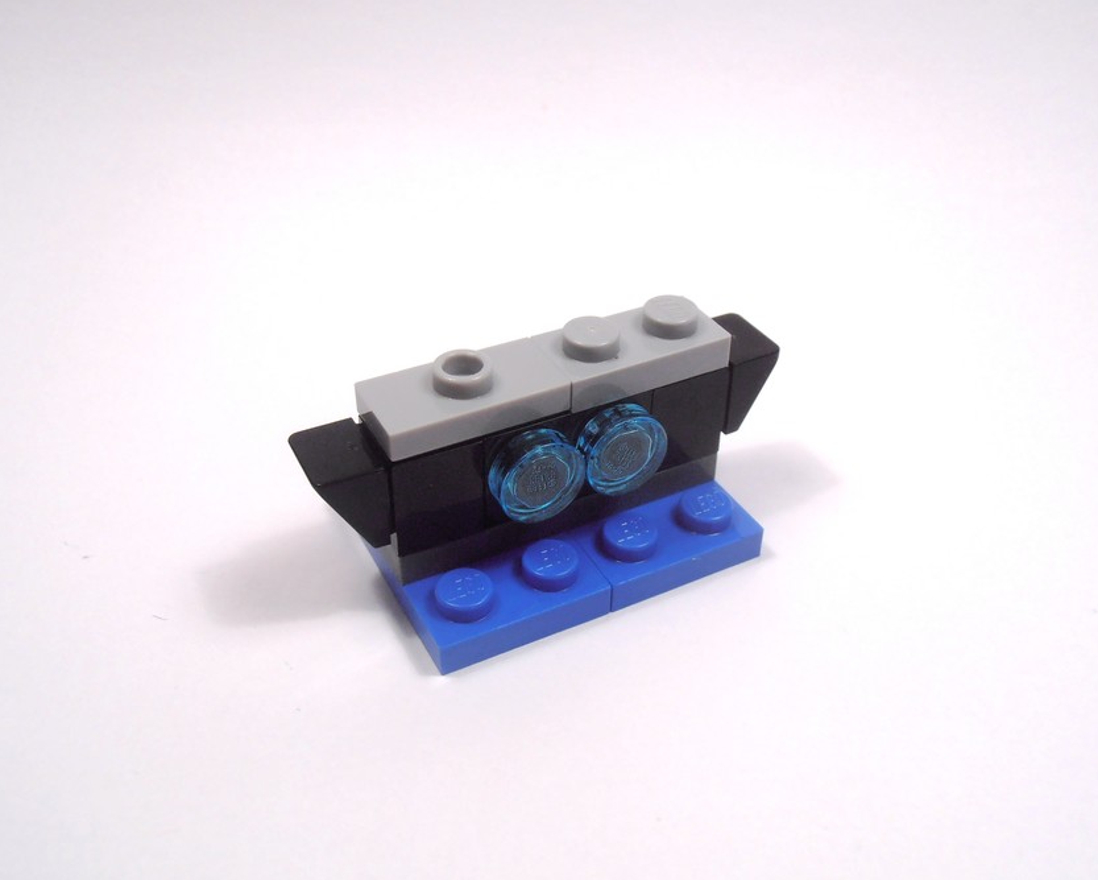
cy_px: 444
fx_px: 1268
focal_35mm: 39
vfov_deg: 38.2
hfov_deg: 46.8
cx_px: 567
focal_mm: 6.61
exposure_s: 1/100
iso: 80
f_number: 3.9
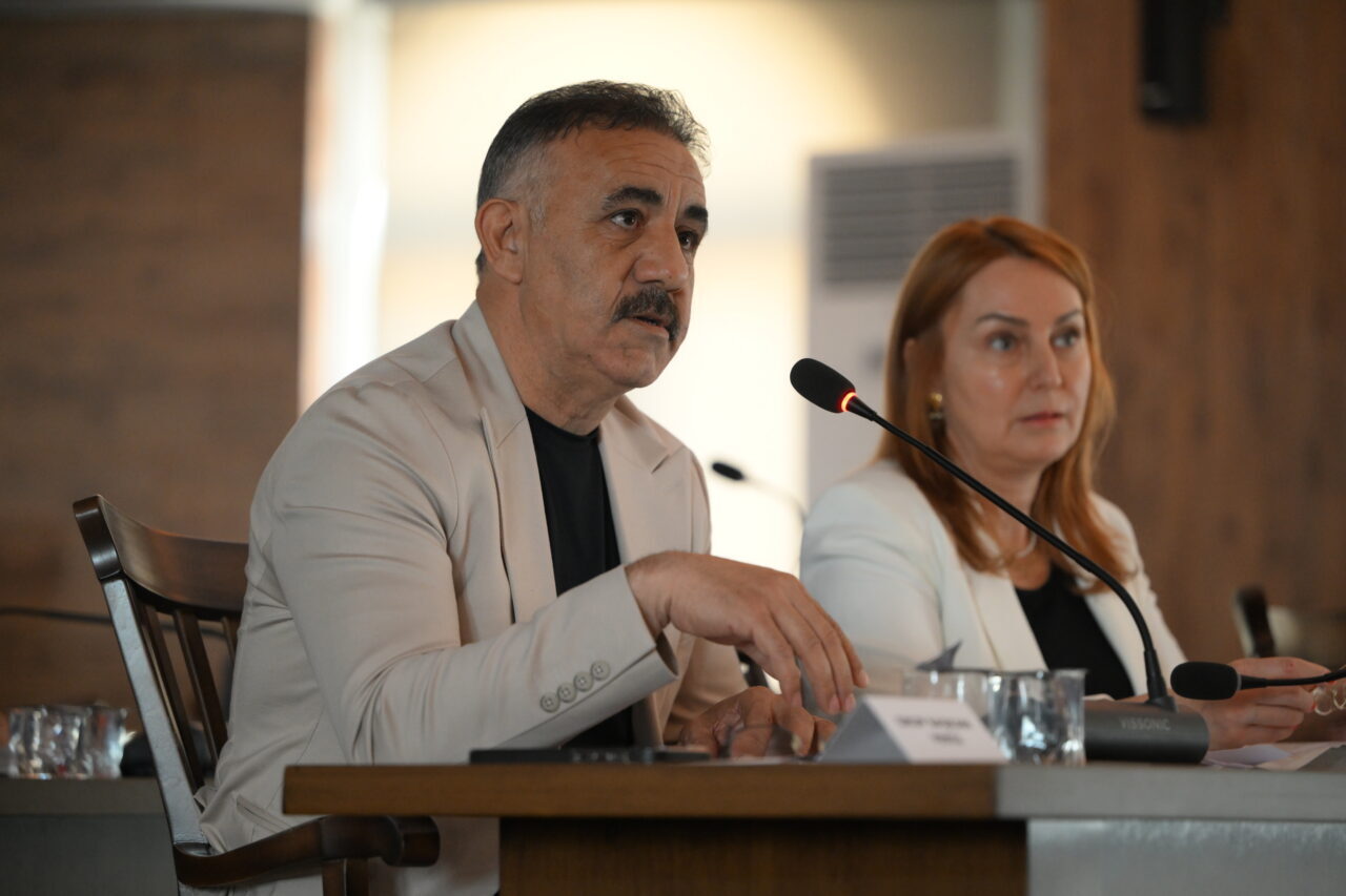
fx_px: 4486
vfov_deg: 11.4
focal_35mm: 120
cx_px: 673
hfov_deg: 17.1
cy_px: 448
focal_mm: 120
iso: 3200
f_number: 2.8
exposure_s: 1/500
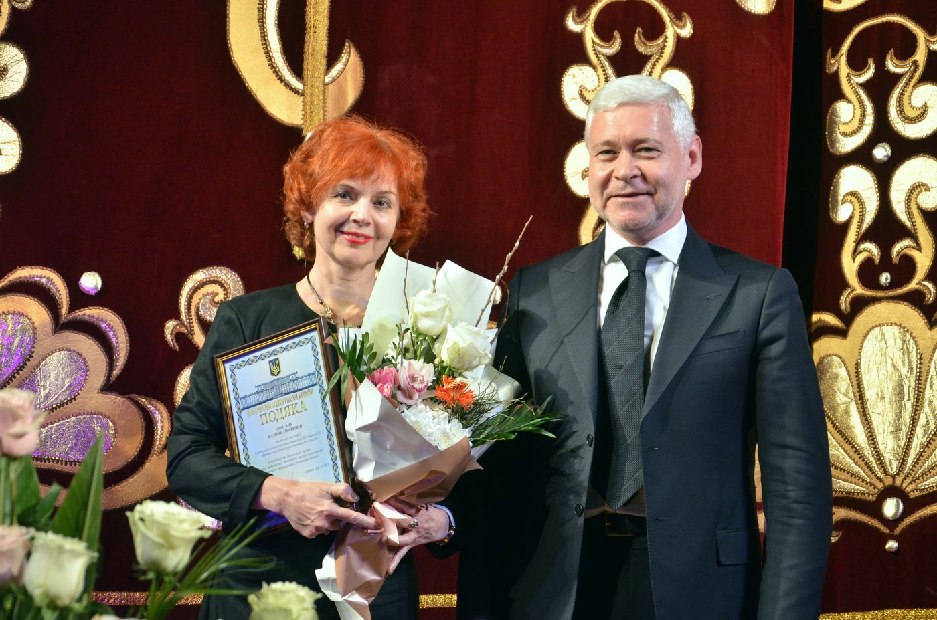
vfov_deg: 15.6
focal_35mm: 87
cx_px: 468
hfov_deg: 23.4
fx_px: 2260
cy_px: 310
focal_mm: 58
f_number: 5
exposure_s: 1/400
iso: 1000
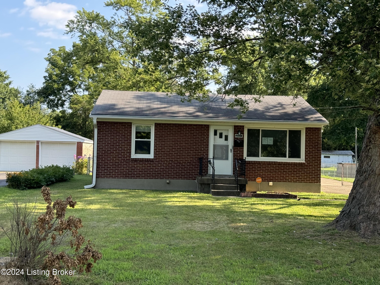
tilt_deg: +1.6
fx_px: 527
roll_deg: -0.9
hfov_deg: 39.7
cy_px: 142
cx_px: 190
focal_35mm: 48
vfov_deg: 30.3
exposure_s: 1/664
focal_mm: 6.76
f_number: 1.78
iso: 64
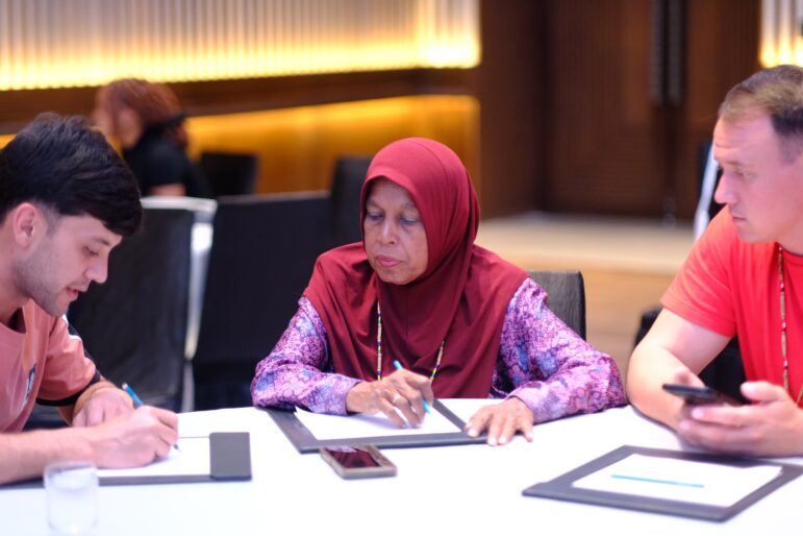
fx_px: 1874
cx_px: 402
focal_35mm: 84
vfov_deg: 16.3
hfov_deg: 24.2
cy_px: 268
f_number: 1.2
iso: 1600
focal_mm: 56
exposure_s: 1/220
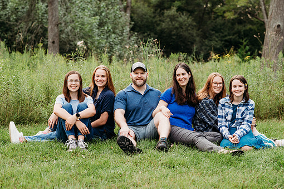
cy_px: 93
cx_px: 154
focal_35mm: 66
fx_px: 520
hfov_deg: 30.5
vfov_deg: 20.6
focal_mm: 58
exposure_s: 1/320
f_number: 2.8
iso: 400
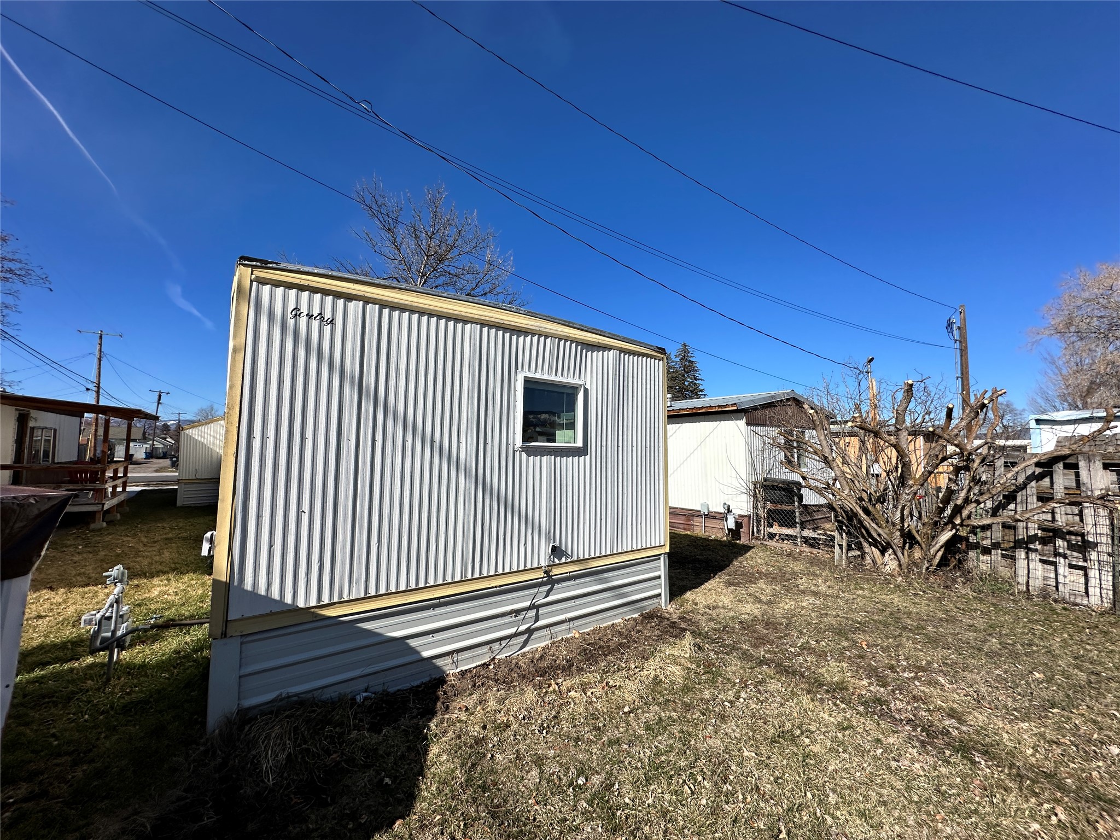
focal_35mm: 14
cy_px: 420
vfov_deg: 85.7
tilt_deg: +4.5
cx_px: 560
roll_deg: +2.3
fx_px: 453
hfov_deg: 102.1
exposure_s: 1/3861
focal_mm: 2.22
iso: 50
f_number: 2.2
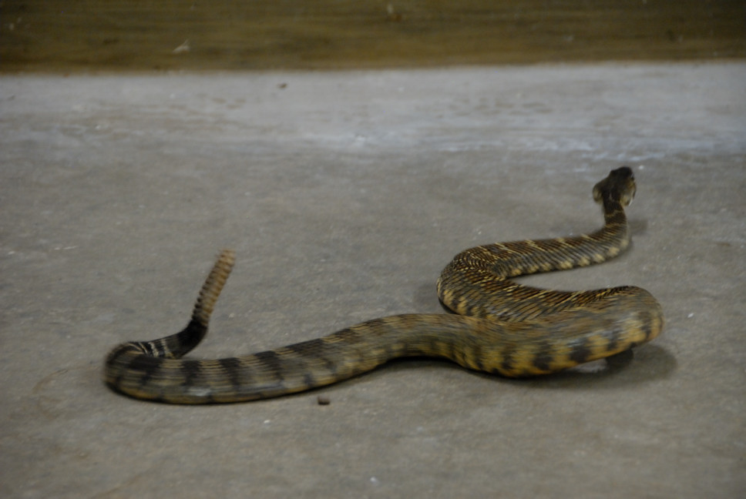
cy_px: 250
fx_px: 3734
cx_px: 373
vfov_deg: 7.7
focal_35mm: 180
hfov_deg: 11.4
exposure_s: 1/20
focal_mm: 120
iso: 800
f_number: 5.3
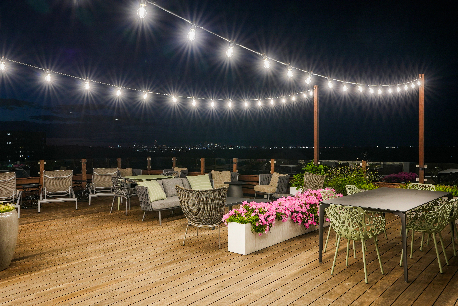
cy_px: 153
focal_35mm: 30
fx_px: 382
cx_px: 229
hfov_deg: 61.9
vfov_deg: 43.6
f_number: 11
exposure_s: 1.3
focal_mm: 30
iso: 200
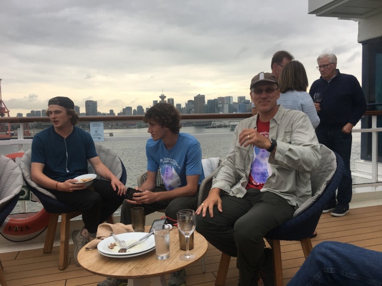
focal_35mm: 29
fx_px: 320
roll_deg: +1.2
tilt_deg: -4.2
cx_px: 191
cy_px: 143
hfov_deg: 61.7
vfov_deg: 48.2
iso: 25
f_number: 2.2
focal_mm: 4.15
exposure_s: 1/466
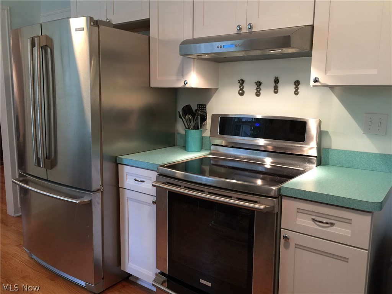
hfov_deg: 61.7
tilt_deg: -7.9
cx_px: 196
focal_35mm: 29
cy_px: 147
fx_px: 328
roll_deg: -0.3
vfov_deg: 48.2
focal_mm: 4.15
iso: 50
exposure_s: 1/15
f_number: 2.2
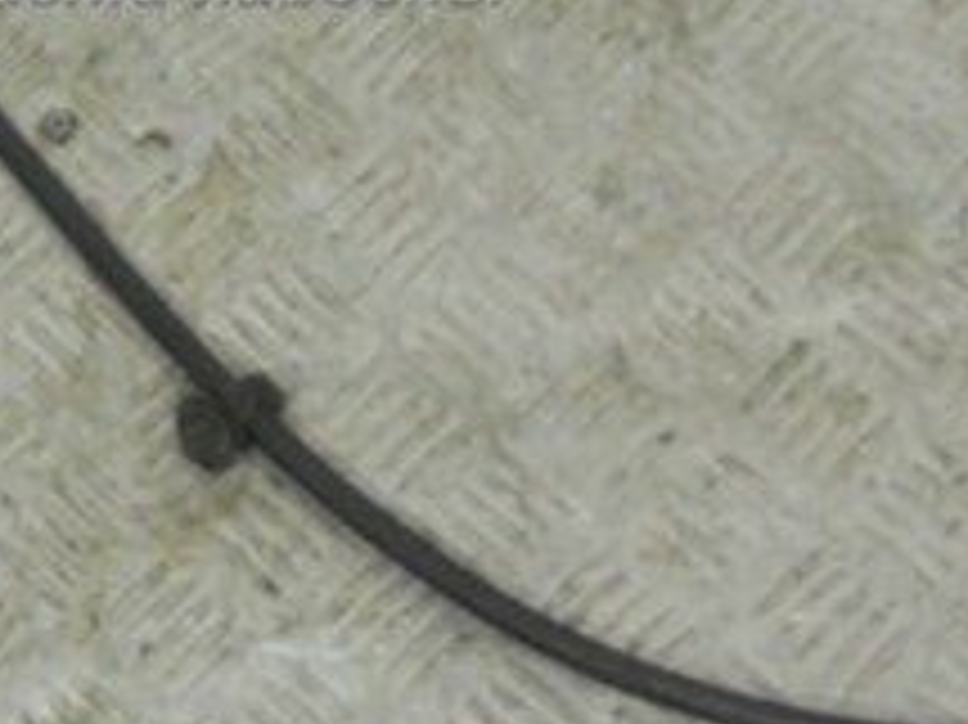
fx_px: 3410
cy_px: -153
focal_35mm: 122
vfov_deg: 11.9
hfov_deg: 16.1
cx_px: 333
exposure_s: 1/30
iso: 160
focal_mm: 6.72
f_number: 3.1
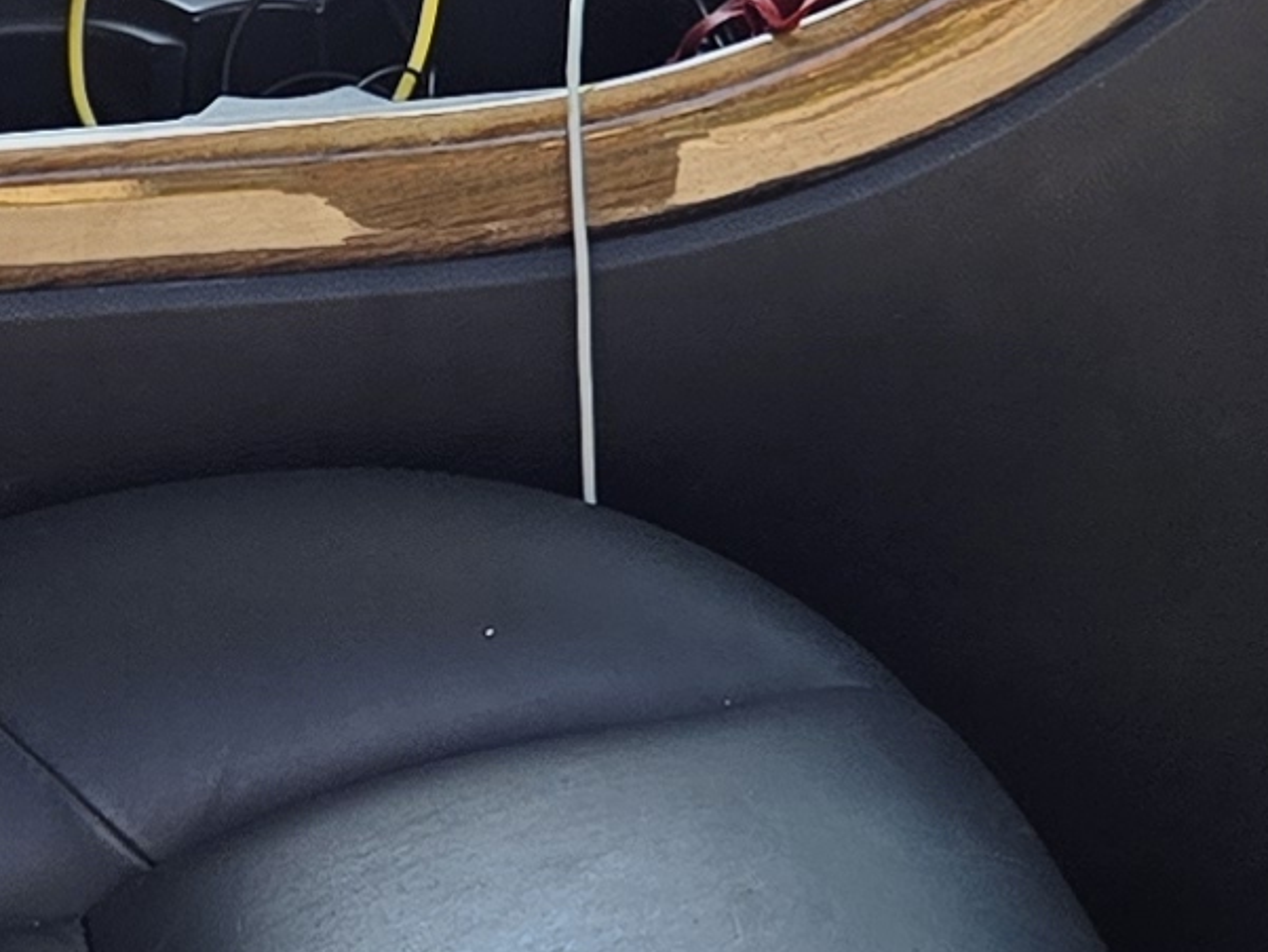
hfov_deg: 12.8
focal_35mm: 153
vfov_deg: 9.7
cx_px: 219
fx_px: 5606
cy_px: 426
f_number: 1.8
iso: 25
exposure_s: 1/319
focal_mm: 5.4
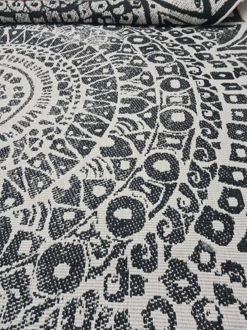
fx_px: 247
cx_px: 124
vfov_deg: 67.3
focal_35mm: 26
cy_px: 165
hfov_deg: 53.1
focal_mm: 5.4
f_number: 1.8
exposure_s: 1/50
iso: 400
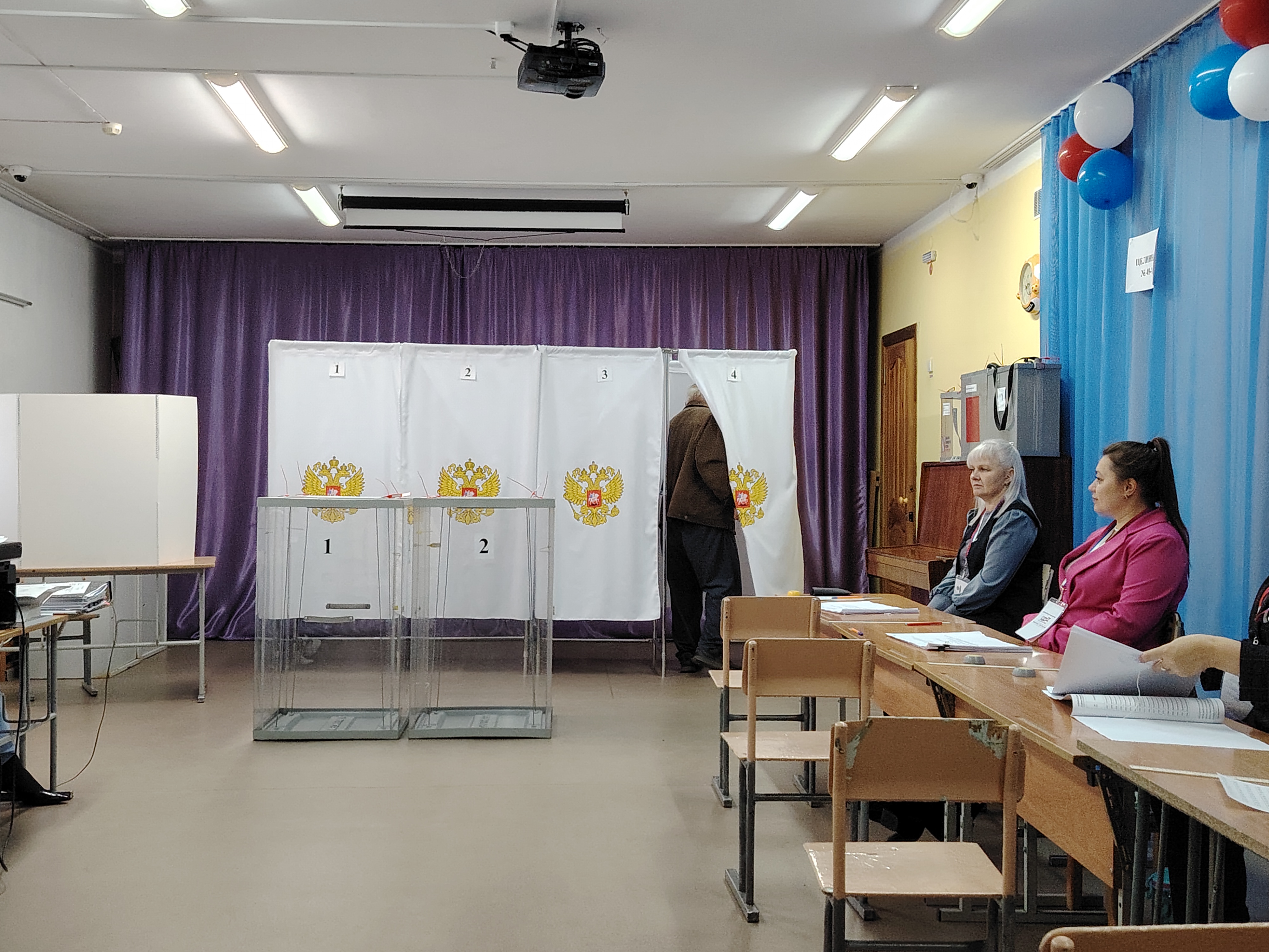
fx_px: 1466
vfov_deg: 36.0
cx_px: 634
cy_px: 476
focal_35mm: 40
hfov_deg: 46.8
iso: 3441
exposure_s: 1/100
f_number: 1.75
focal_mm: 5.25
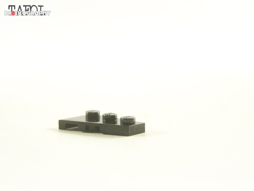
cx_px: 127
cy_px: 96
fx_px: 770
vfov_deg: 14.1
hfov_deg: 18.7
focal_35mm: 105
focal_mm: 17.5
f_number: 3.2
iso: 400
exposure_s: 1/60
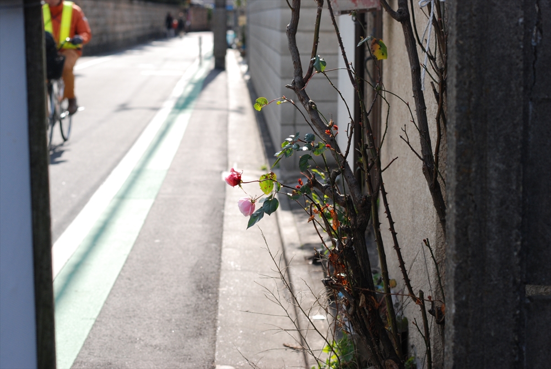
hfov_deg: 27.0
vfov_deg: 18.2
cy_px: 184
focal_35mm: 75
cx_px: 276
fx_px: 1149
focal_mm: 50
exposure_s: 1/1600
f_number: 5.6
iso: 400
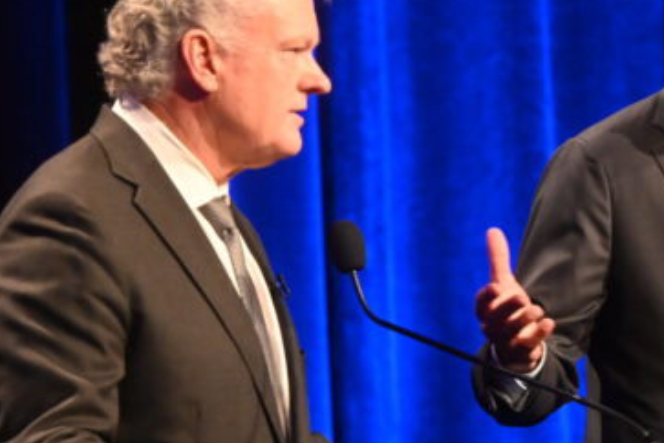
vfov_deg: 2.6
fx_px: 9941
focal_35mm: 539
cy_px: 295
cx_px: 470
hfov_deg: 3.8
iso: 4000
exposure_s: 1/60
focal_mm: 170
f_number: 5.6
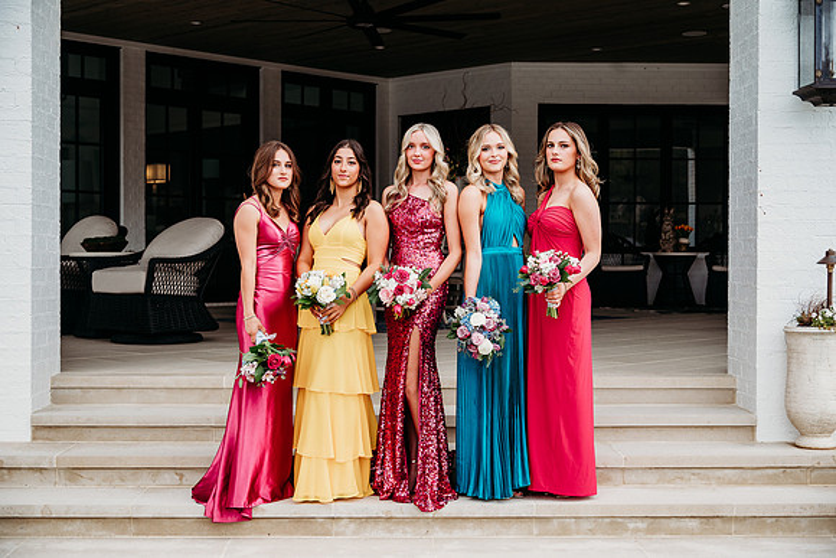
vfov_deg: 27.0
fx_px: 1161
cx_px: 418
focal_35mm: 50
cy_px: 279
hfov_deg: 39.6
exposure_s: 1/320
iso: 250
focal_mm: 50
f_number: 4
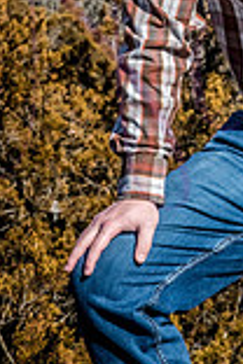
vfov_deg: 5.3
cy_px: -96
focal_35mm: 390
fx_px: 3948
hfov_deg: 3.5
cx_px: 285
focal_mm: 135
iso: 800
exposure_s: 1/500
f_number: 22
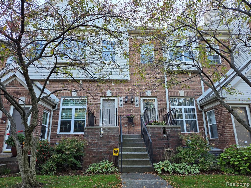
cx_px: 126
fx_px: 167
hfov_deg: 73.9
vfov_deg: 58.9
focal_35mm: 23
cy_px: 94
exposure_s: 1/180
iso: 40
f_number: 1.8
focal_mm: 5.4
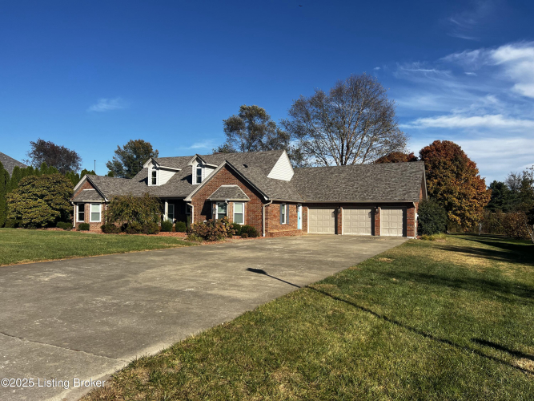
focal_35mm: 26
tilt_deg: +0.6
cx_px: 267
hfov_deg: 67.3
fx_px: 401
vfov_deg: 53.0
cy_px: 200
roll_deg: -0.7
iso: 50
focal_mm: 5.7
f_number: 1.5
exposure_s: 1/4831
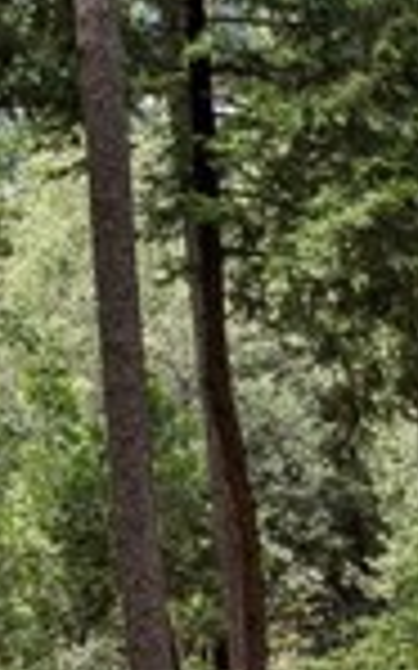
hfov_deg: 10.6
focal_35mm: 109
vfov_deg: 18.4
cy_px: 726
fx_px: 1989
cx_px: 926
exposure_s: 1/15
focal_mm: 12.3
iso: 110
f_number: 2.8
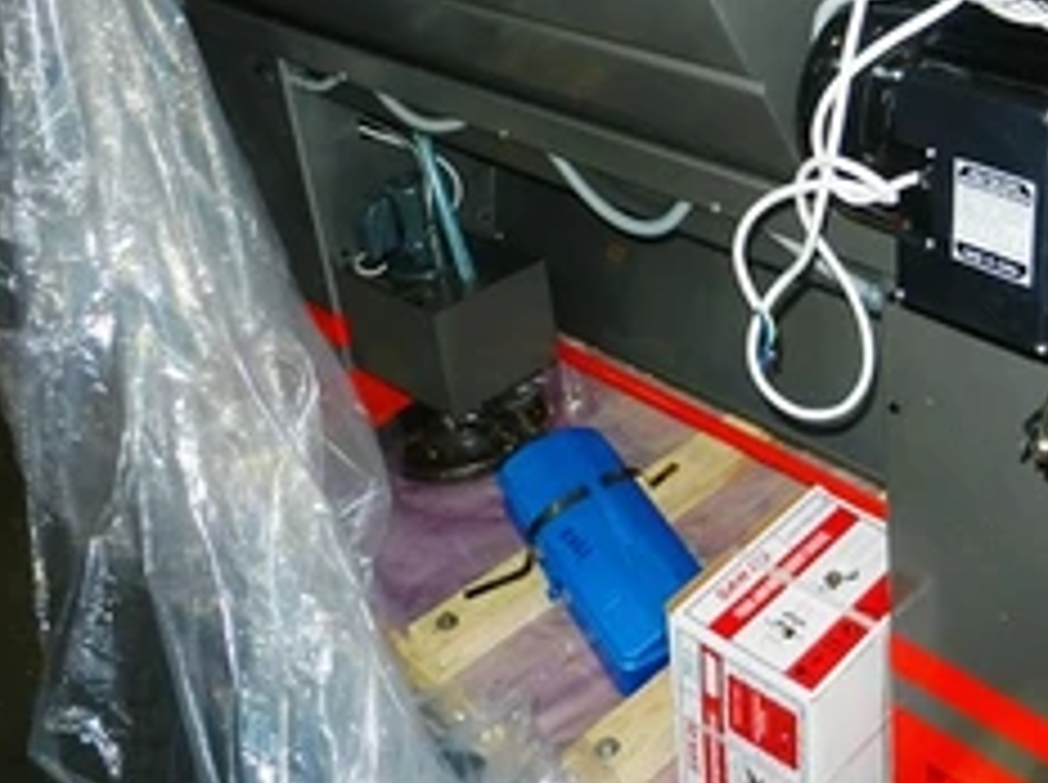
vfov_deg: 32.2
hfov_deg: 42.2
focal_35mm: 43
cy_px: 112
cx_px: 819
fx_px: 1300
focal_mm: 4.5
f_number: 3.5
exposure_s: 1/30
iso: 200
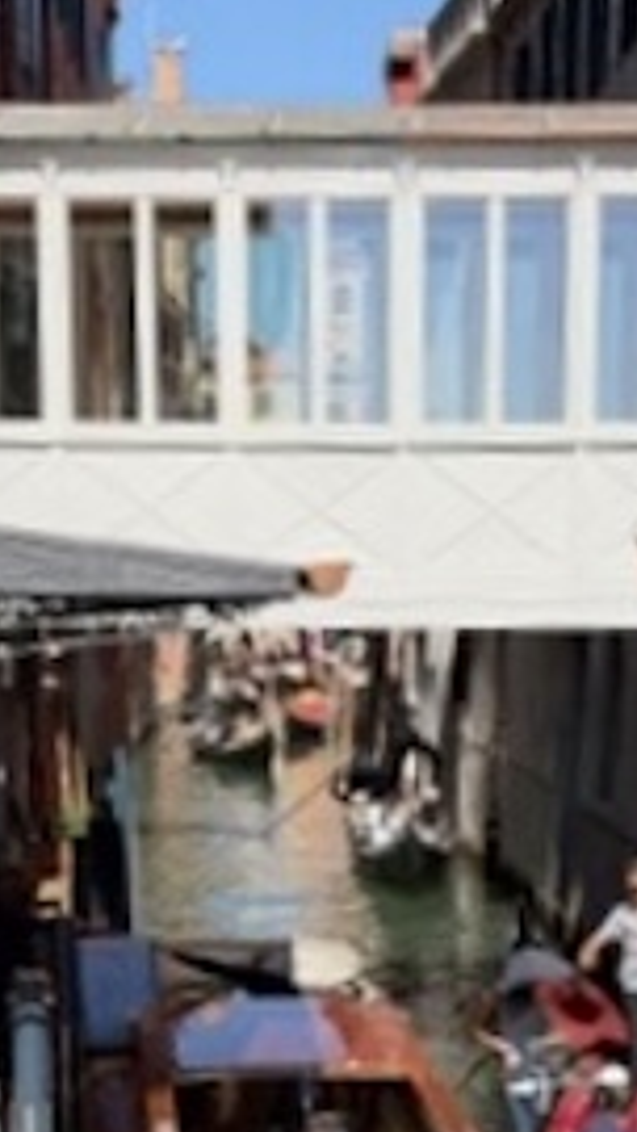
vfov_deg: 32.5
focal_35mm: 62
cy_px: 968
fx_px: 1861
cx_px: 348
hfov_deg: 19.4
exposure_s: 1/4098
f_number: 1.48
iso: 80
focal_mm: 6.93
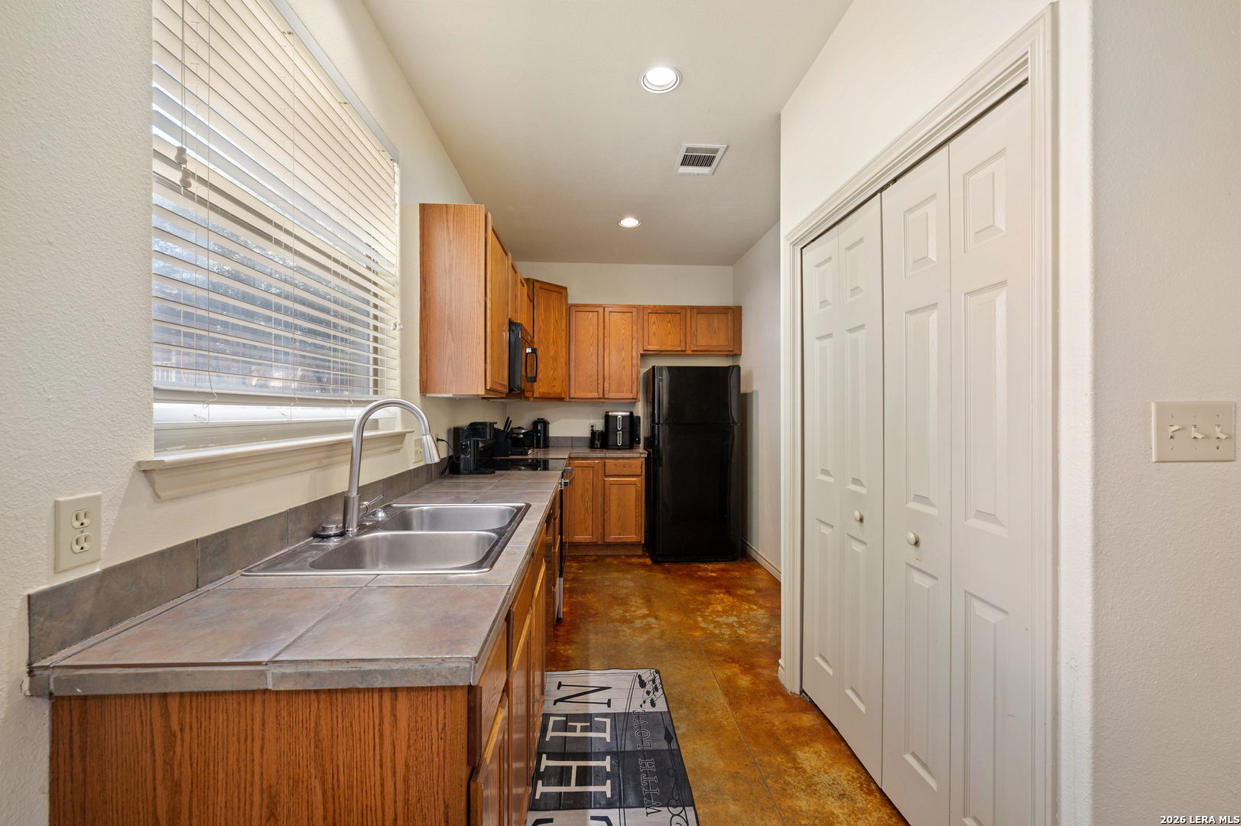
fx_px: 482
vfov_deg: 81.1
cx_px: 620
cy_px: 413
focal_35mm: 14
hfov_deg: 104.3
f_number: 9
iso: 250
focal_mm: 14
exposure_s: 1/4
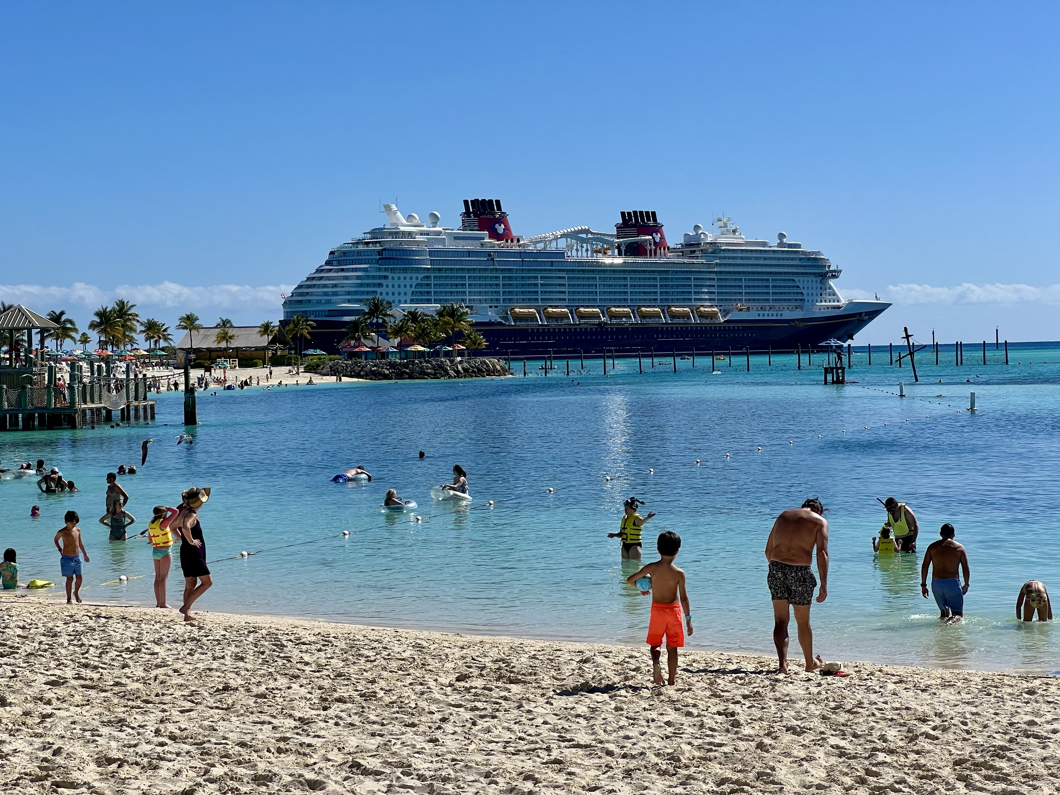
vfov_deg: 19.1
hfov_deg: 25.3
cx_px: 530
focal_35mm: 77
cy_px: 398
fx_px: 2358
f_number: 2.8
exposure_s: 1/1727
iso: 32
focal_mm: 9
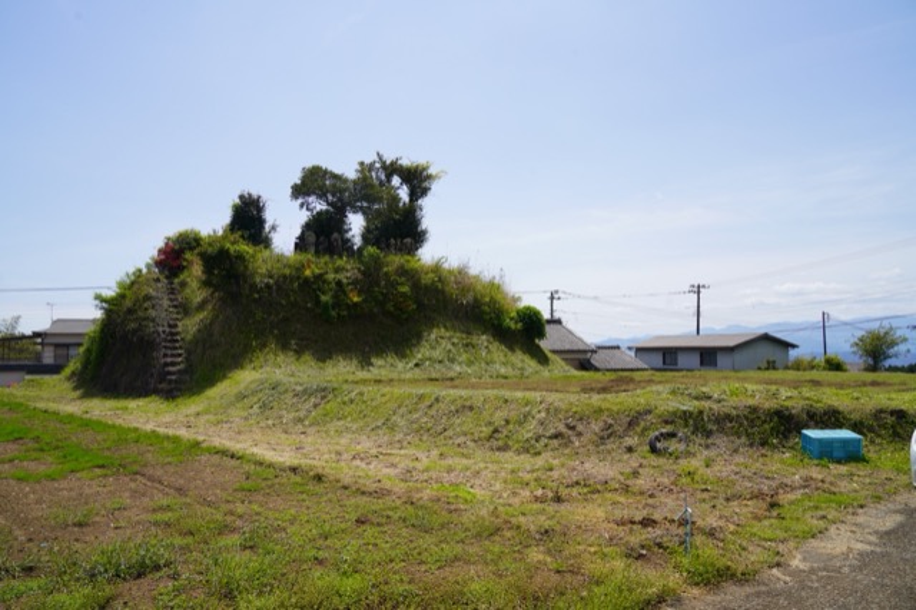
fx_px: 712
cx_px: 458
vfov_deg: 46.4
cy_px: 305
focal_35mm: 28
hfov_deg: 65.5
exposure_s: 1/200
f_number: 10
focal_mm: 28
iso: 100
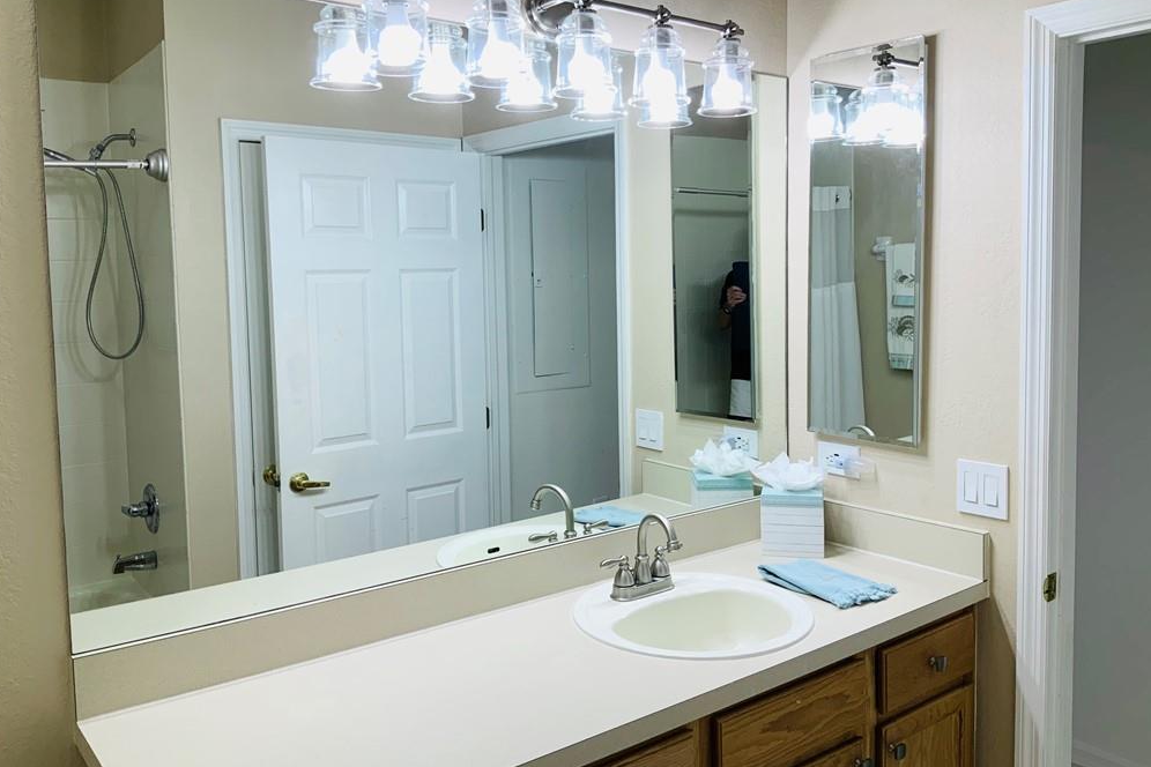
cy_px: 343
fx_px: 991
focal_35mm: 31
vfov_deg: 42.3
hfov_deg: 60.3
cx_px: 584
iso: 25
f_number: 1.8
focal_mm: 3
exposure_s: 1/120
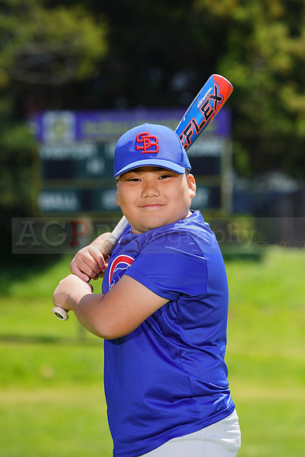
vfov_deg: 8.3
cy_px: 228
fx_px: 3137
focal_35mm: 247
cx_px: 152
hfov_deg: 5.6
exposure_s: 1/250
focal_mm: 247
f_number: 8
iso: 100
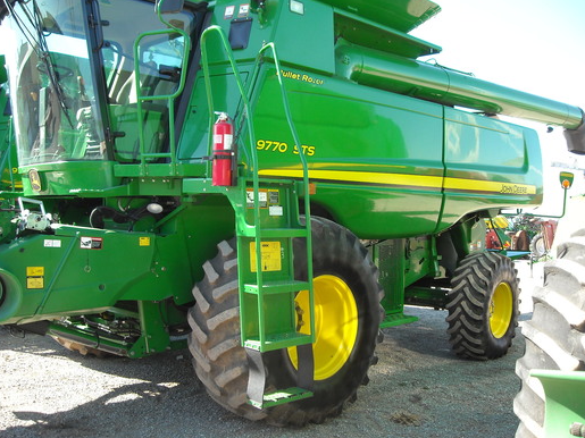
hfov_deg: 50.1
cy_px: 208
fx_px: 625
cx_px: 278
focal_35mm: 37
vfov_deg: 38.6
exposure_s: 1/250
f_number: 2.8
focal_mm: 5.7
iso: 104
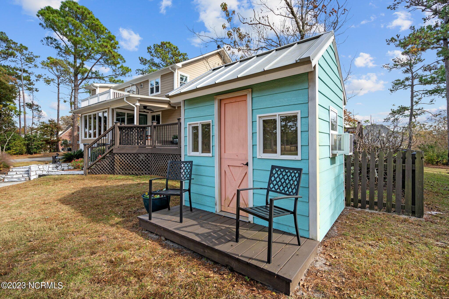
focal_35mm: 16
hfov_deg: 96.7
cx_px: 224
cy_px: 150
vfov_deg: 73.7
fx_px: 200
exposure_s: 1/2000
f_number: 4
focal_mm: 16
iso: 400
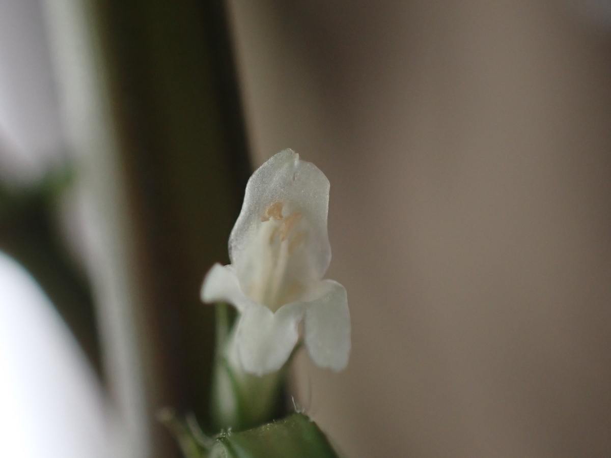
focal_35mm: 100
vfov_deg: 14.8
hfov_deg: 19.6
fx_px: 1765
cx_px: 306
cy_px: 229
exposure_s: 1/400
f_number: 4.9
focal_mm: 18
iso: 500
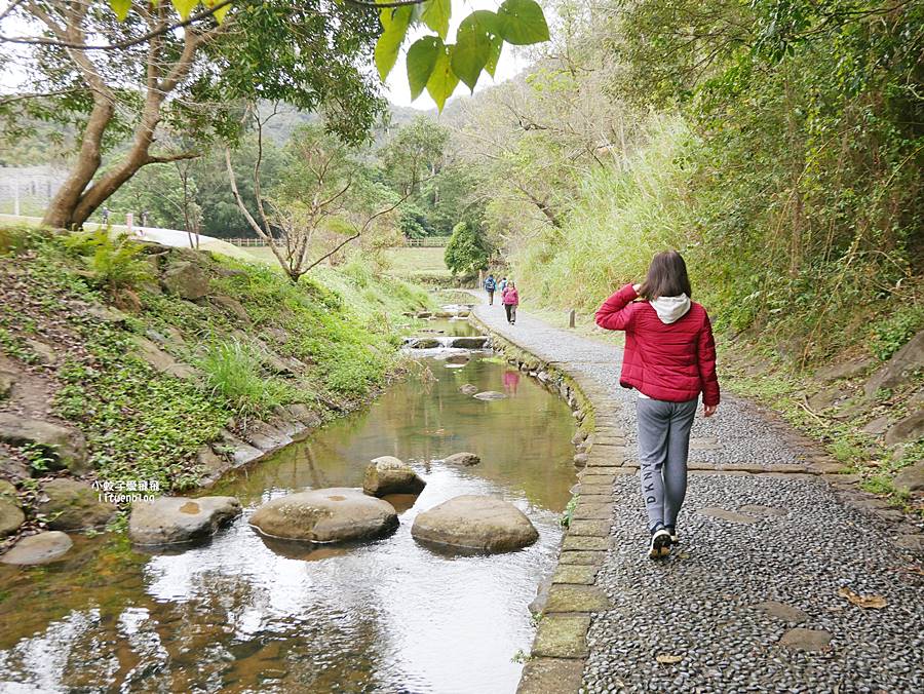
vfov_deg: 41.8
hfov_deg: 53.9
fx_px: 908
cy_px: 347
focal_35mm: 34
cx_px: 462
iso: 400
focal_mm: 17
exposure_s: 1/60
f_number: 4.2
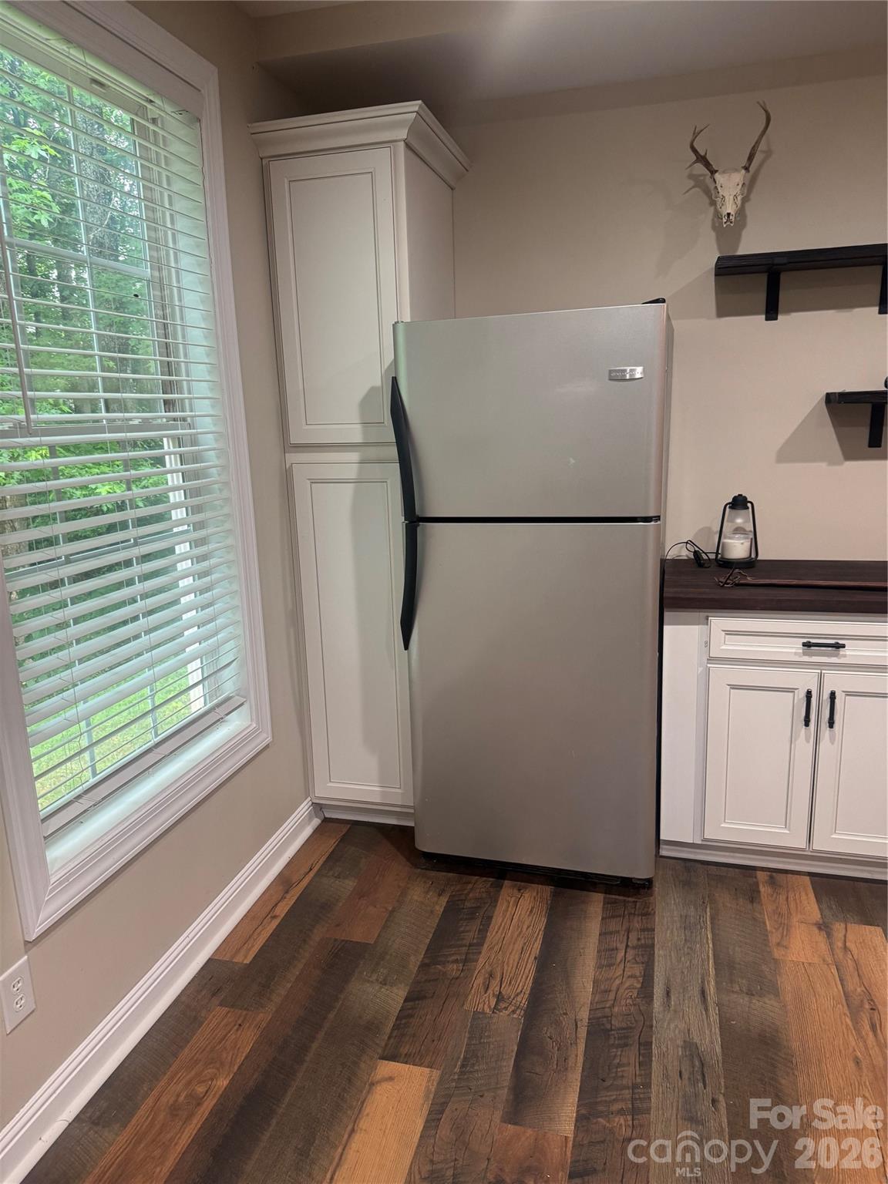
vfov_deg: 71.6
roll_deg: +2.5
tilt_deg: -12.6
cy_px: 592
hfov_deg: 56.8
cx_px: 444
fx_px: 821
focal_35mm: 24
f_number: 1.78
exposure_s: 1/60
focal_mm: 6.76
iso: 250
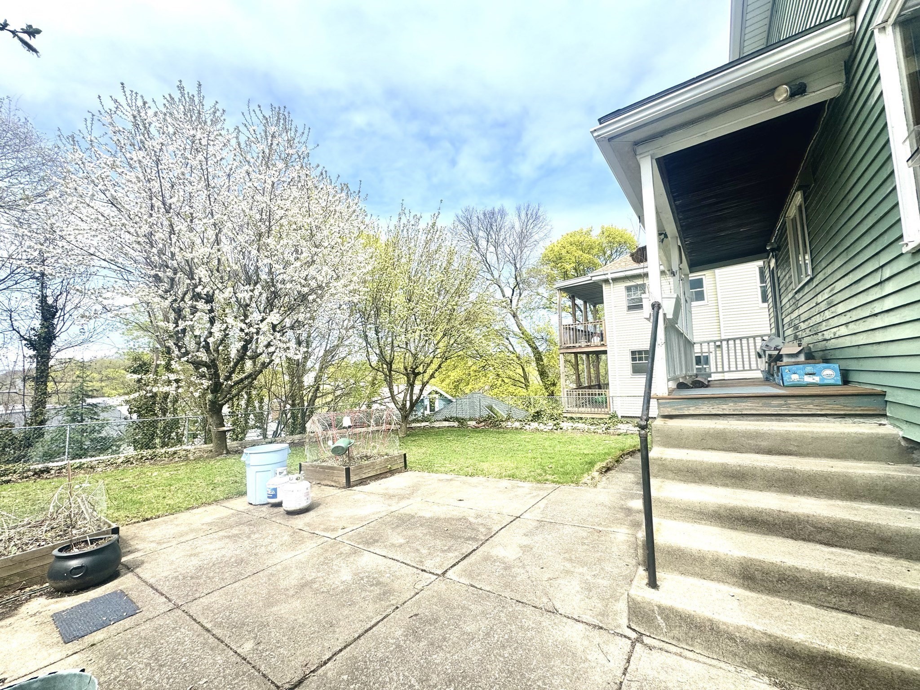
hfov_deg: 102.1
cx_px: 460
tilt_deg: +2.8
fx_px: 372
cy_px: 345
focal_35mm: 14
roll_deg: +2.1
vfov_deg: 85.7
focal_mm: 2.22
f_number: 2.2
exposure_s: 1/1449
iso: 40
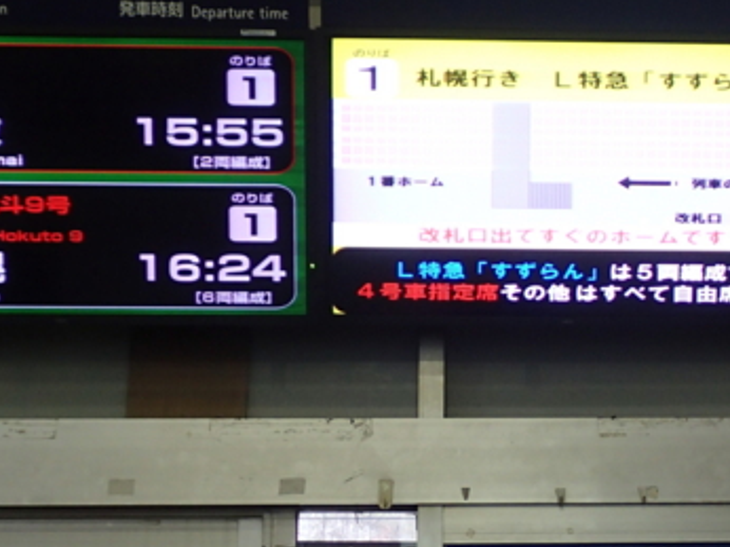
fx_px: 1707
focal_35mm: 81
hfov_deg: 23.9
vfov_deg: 18.1
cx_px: 544
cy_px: 401
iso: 200
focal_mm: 6.42
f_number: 2.6
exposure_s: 1/50
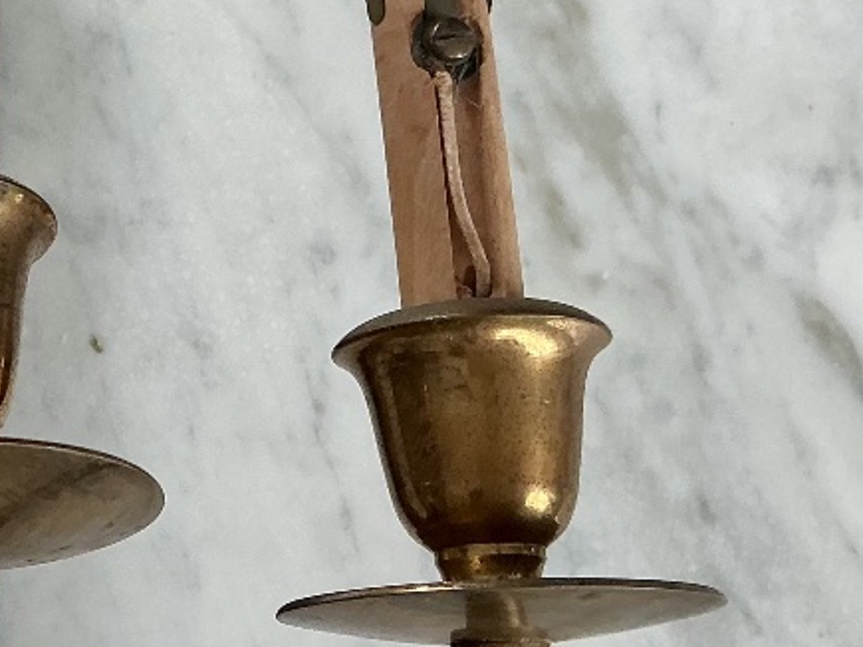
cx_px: -85
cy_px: 296
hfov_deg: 23.0
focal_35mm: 80
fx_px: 1994
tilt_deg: -71.1
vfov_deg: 18.4
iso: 50
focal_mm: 3
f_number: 1.8
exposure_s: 1/120
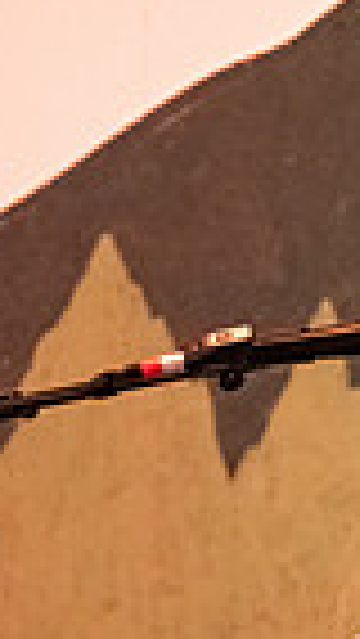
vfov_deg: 3.1
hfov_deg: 1.7
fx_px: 11814
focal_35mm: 697
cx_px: 536
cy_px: 698
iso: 6400
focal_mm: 140
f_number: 2.8
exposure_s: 1/110
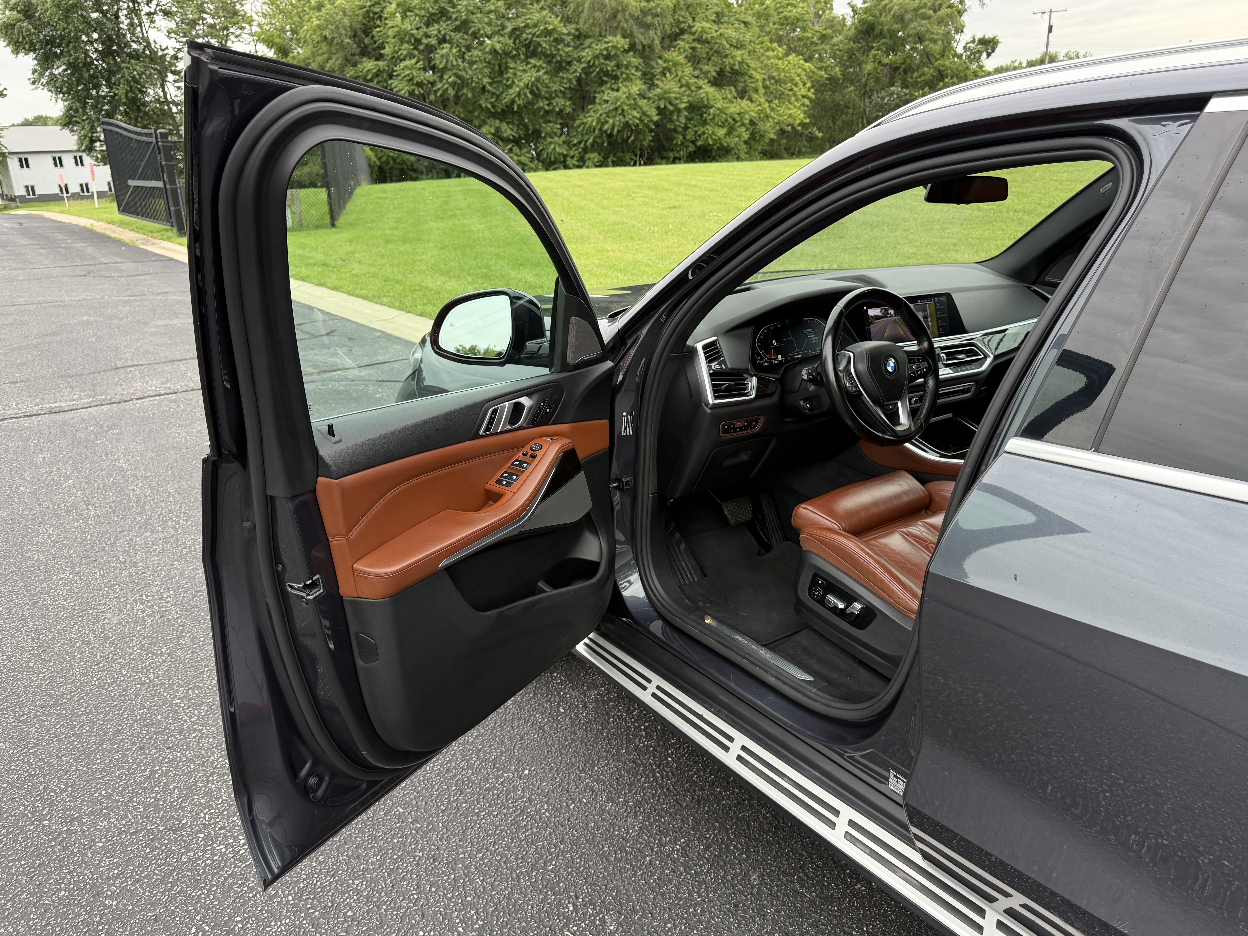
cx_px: 634
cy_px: 460
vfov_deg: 54.9
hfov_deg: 69.4
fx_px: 901
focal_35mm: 25
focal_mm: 6.76
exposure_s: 1/347
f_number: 1.78
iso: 100
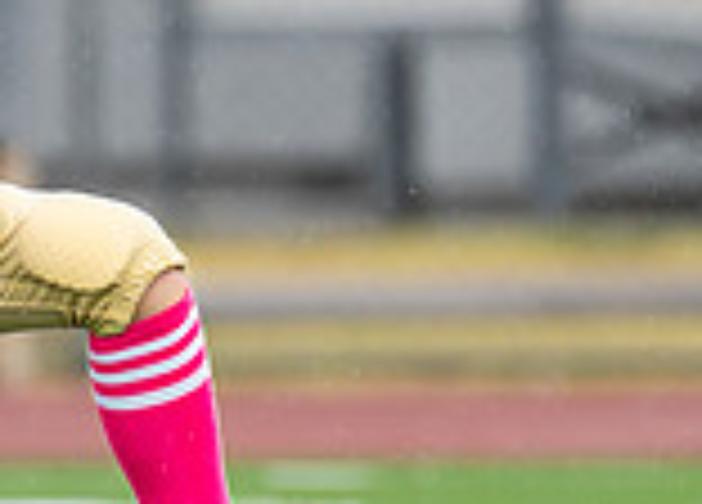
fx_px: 28160
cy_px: -73
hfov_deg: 1.4
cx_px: -248
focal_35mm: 1410
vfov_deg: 1.0
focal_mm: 200
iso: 400
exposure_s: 1/1000
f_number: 2.8
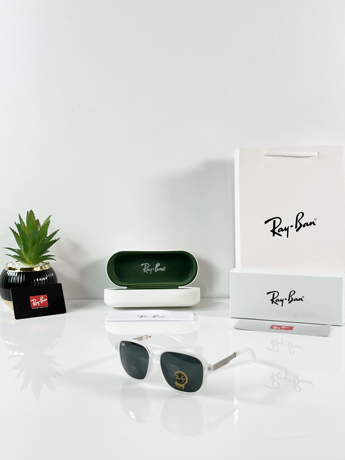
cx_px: 172
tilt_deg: -7.8
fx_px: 638
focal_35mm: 48
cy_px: 230
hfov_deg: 30.3
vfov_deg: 39.7
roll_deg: +0.4
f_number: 1.78
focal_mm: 6.86
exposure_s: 1/100
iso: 64
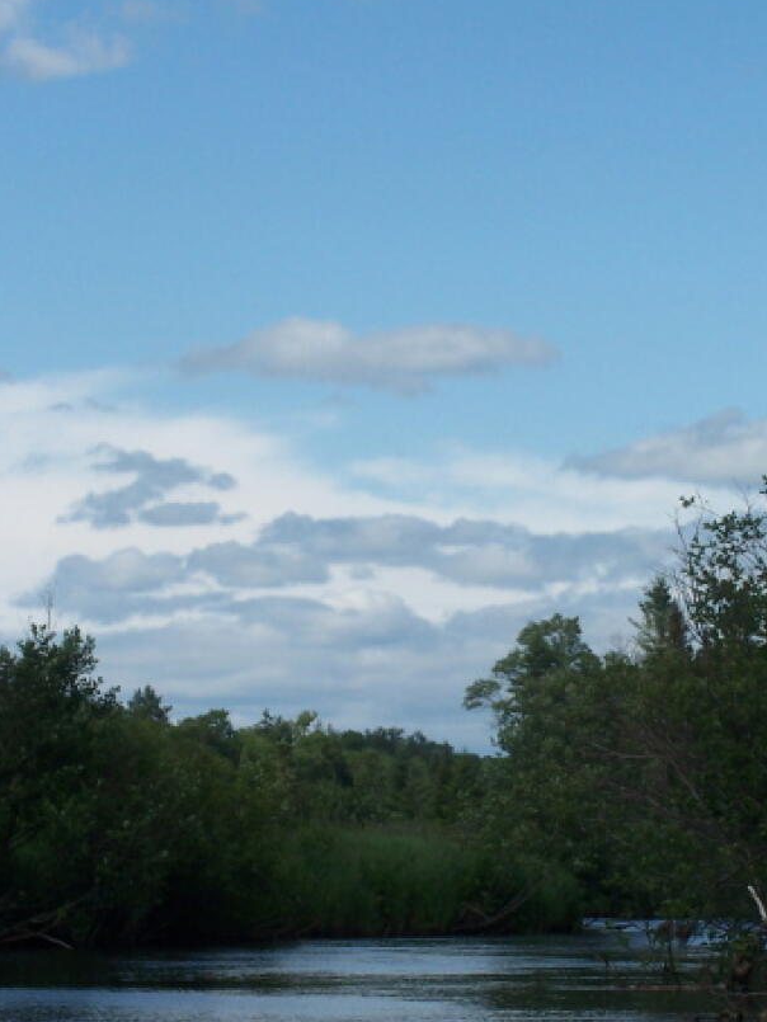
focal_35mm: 139
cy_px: 649
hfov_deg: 10.7
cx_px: 484
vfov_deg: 14.2
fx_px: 4105
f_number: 4.5
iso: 80
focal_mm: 13.7
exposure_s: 1/1000
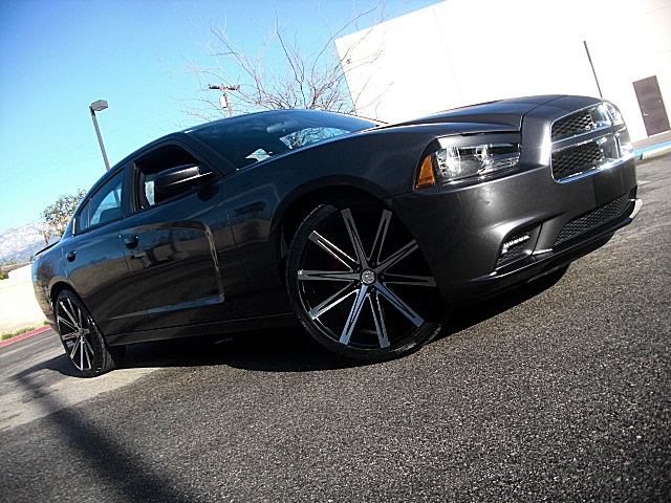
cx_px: 336
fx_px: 698
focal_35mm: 36
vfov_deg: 39.7
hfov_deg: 51.4
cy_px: 252
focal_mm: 6.3
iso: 50
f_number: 2.8
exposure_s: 1/400
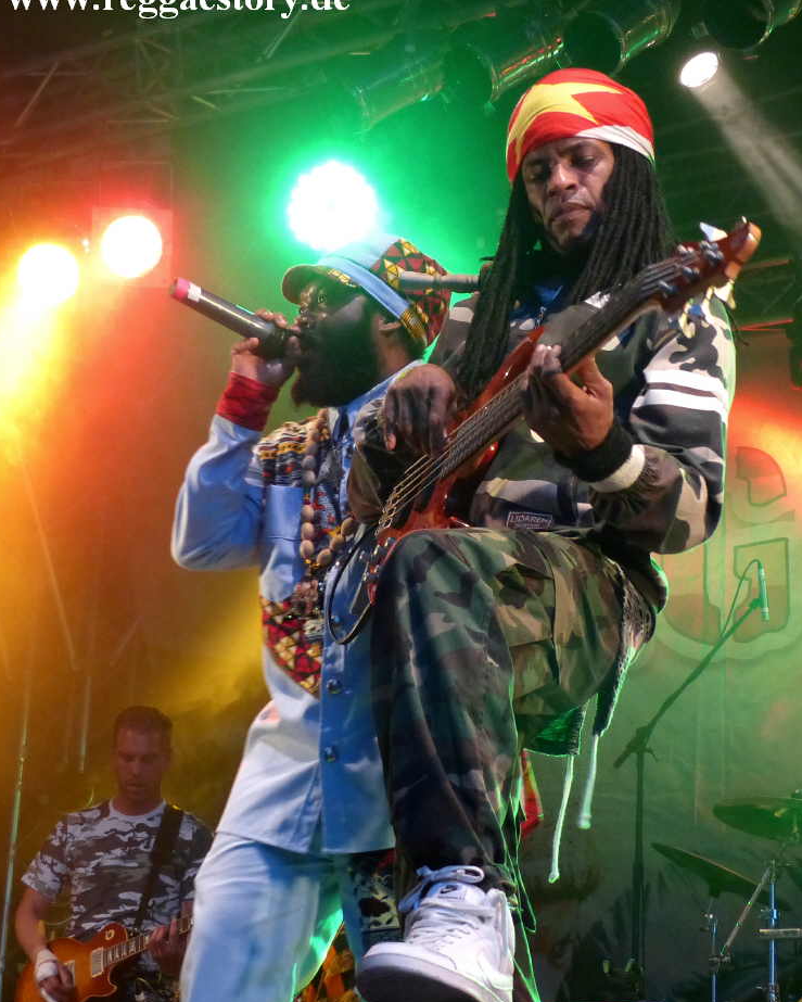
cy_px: 516
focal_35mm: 55
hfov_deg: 27.6
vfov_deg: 34.1
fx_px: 1631
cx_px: 396
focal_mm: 9.4
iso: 400
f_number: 2.8
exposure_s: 1/60
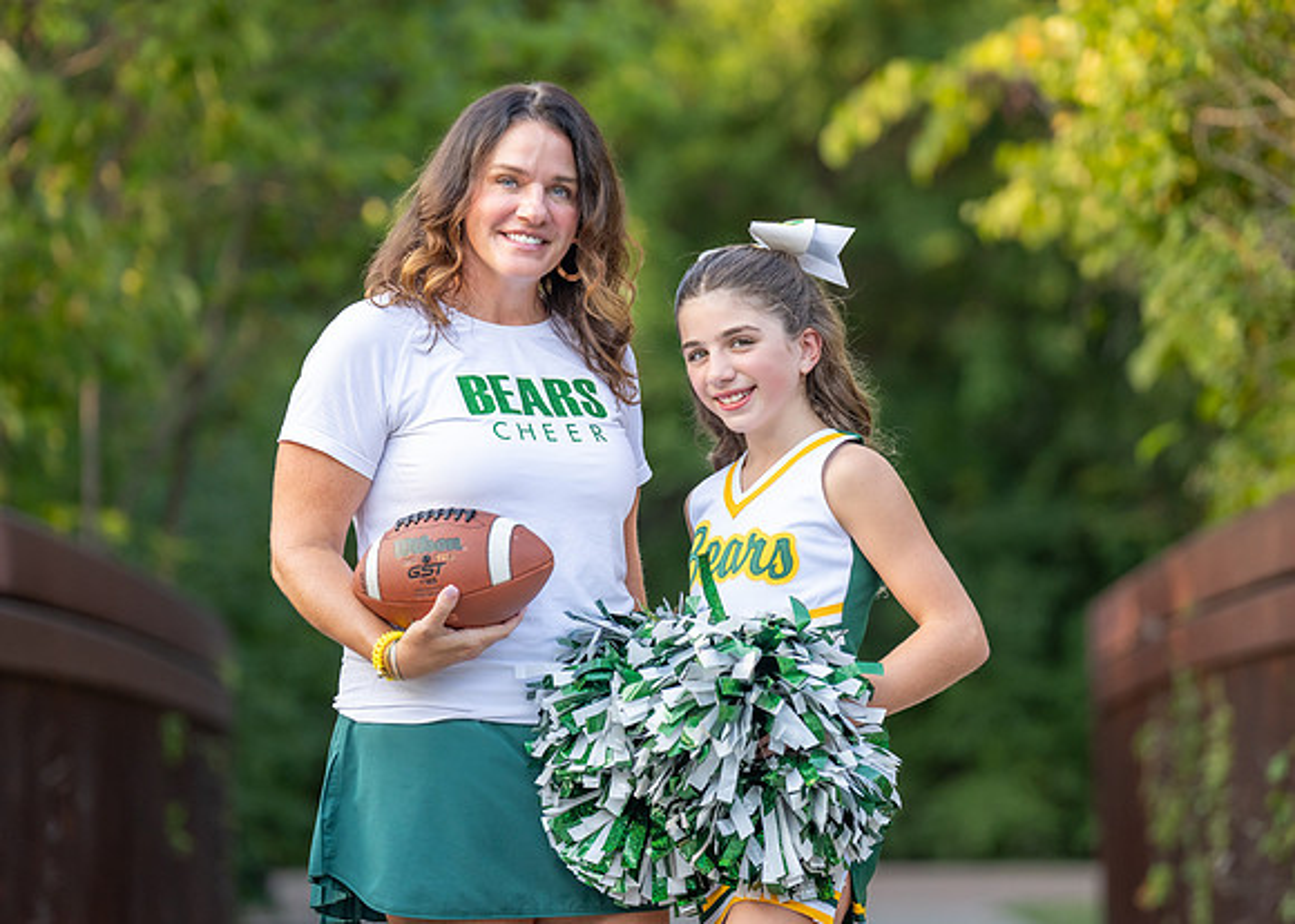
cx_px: 646
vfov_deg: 8.7
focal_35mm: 166
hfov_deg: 12.1
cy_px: 471
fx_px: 6098
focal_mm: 137
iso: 800
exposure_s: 1/1000
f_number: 2.8
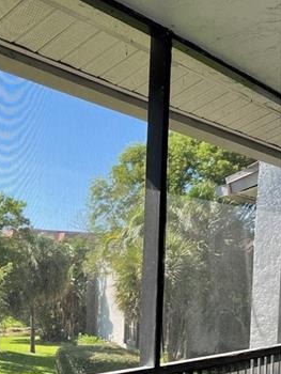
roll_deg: -0.2
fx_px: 616
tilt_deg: -5.0
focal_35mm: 57
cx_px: -25
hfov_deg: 24.1
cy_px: 358
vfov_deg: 31.6
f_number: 1.6
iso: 32
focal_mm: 4.2
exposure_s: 1/979
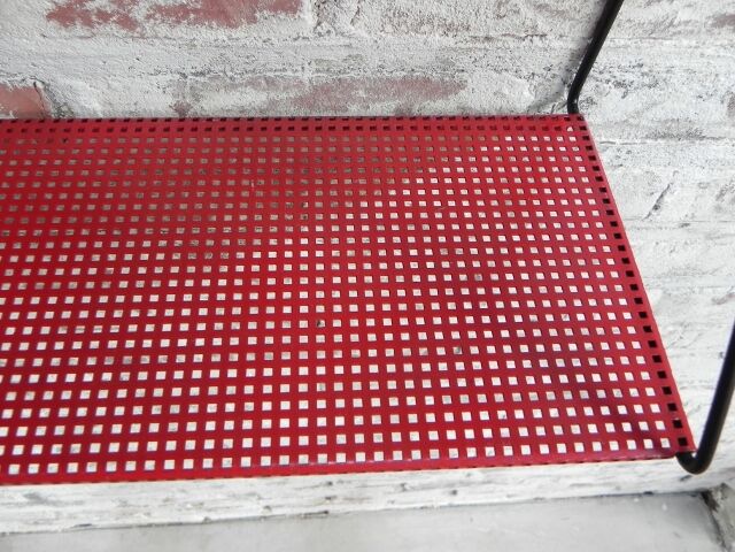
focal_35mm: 29
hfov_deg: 61.7
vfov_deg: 48.2
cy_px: 276
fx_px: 616
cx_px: 368
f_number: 2.8
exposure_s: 1/30
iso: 185
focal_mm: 5.2
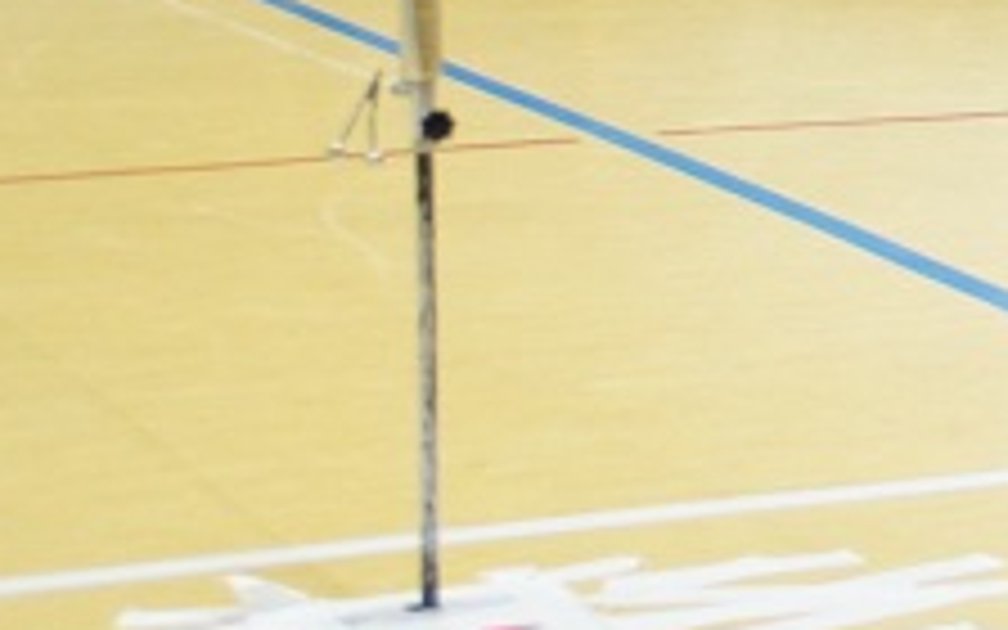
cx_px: 1674
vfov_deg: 6.7
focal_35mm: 191
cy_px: -454
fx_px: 5242
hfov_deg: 10.5
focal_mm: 35
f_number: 4.5
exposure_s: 1/50
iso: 1600
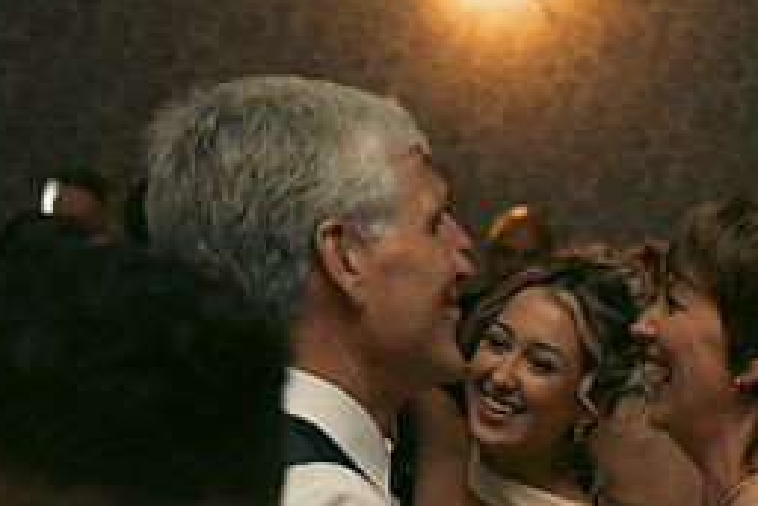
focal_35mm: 120
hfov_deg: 16.8
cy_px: 348
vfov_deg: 11.4
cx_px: 675
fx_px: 2528
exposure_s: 1/200
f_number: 3.5
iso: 2500
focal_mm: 53
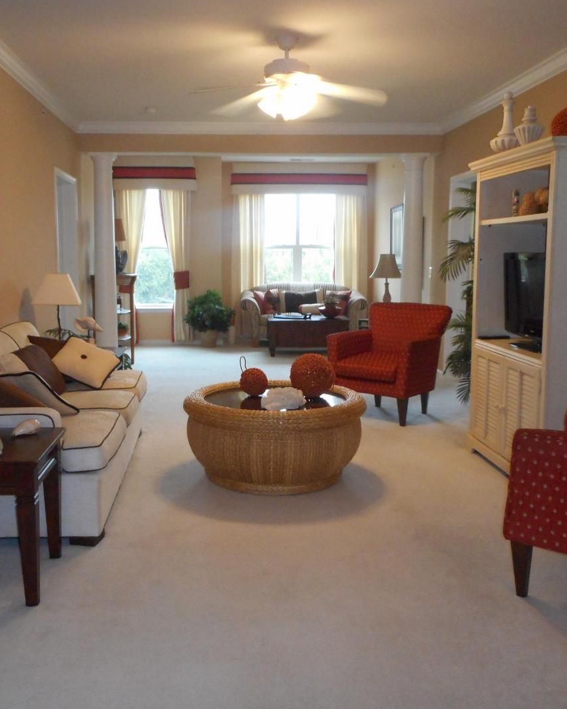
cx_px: 250
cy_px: 353
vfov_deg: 54.2
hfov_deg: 44.5
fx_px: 692
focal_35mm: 33
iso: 400
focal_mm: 4.5
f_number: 3.7
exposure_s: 1/25
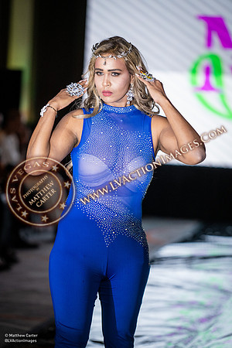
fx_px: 1450
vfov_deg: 13.7
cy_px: 174
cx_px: 116
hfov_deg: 9.1
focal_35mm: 150
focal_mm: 150
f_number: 2.8
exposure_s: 1/1000
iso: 2500
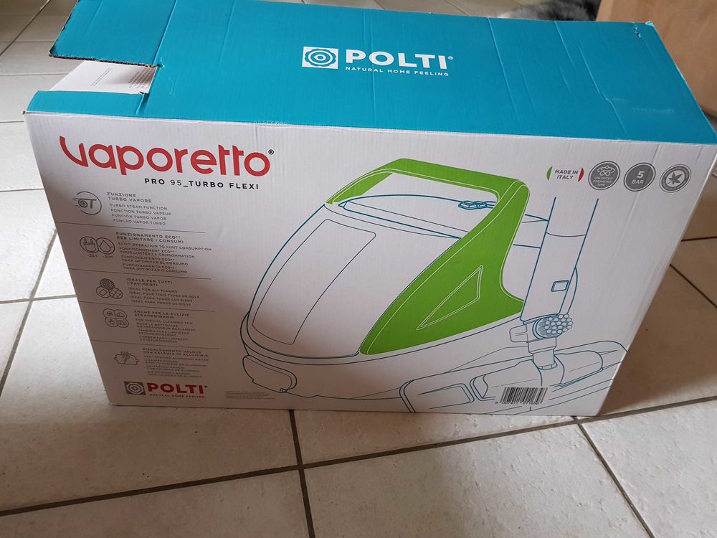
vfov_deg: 53.1
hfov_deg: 67.3
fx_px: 539
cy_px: 269
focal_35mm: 26
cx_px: 358
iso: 200
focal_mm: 4.2
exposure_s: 1/20
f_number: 1.7
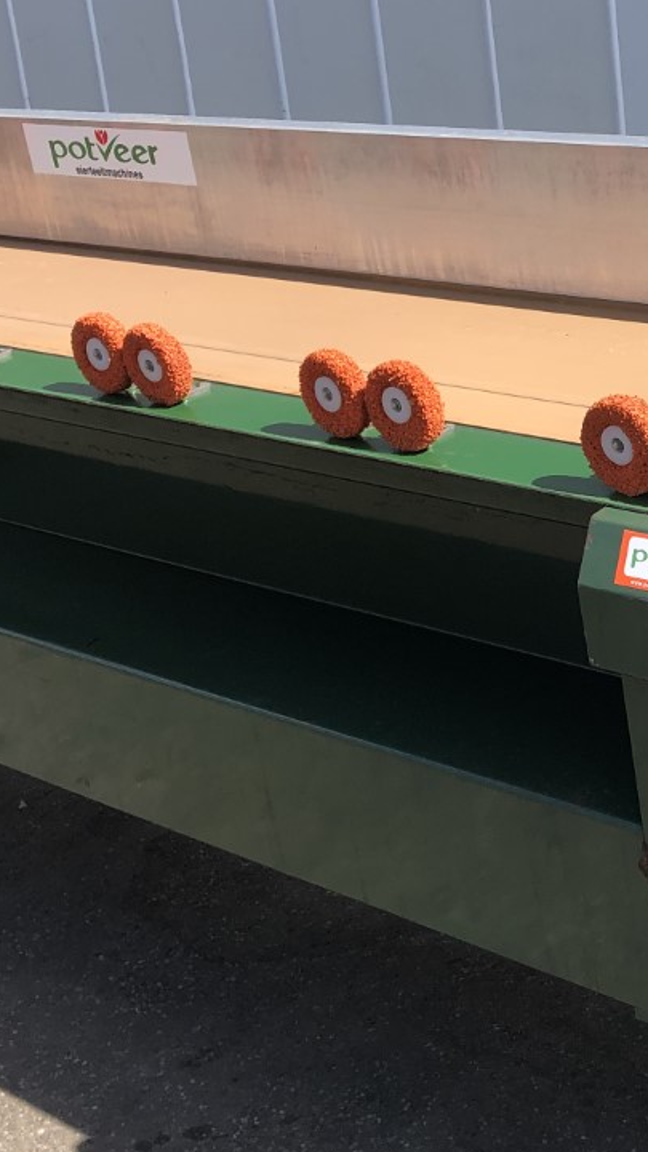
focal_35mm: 61
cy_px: 528
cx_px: 734
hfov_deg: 18.9
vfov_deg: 34.3
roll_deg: +4.9
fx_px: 1863
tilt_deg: -20.2
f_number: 1.8
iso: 20
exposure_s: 1/979
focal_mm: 4
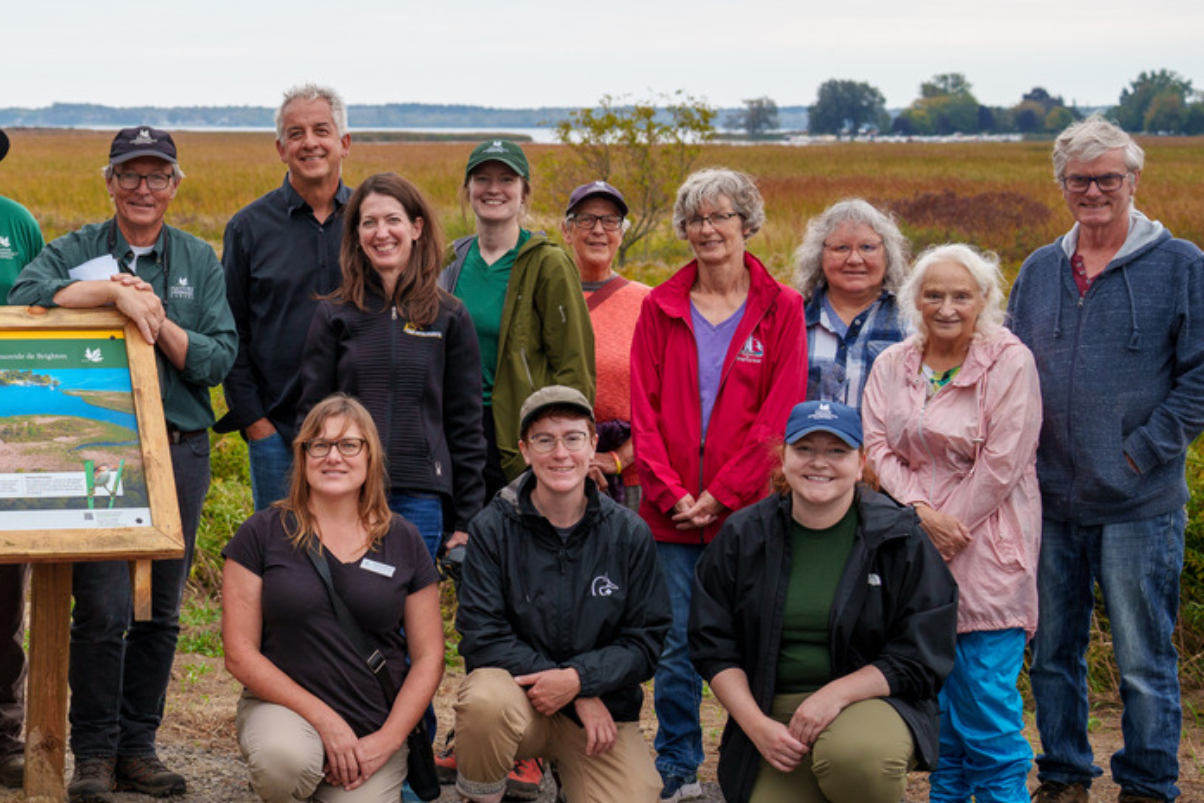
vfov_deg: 16.7
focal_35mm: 82
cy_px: 374
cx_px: 62
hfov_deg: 23.9
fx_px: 2743
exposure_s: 1/200
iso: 200
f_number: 4
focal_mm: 38
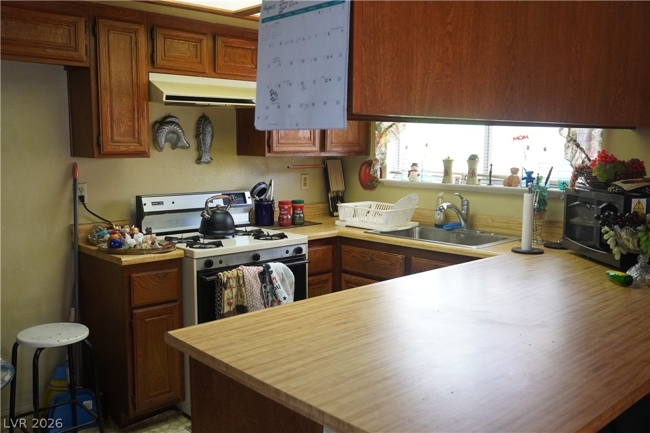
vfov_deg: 41.7
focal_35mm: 32
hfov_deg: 59.5
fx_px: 569
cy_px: 216
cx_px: 325
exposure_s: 1/160
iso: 1250
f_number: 4
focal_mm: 21
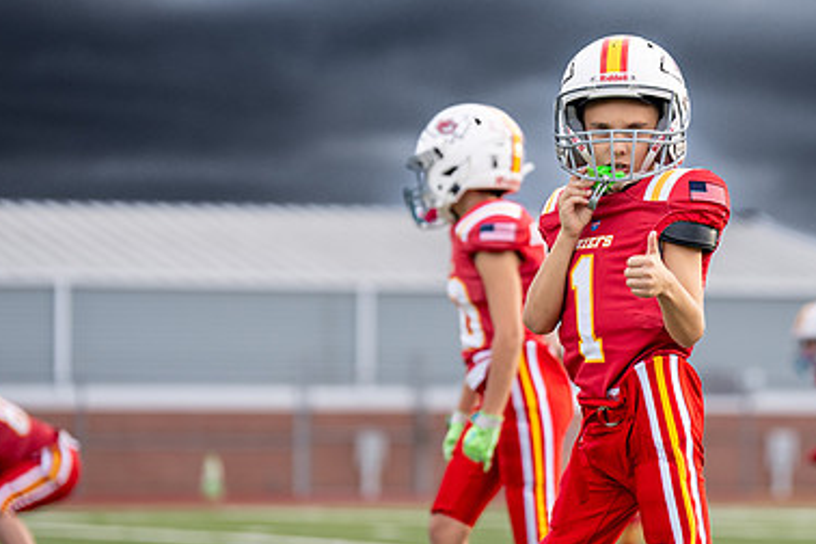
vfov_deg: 6.2
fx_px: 5009
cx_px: 628
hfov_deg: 9.3
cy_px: 259
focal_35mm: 221
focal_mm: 129
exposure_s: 1/1250
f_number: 2.8
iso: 320
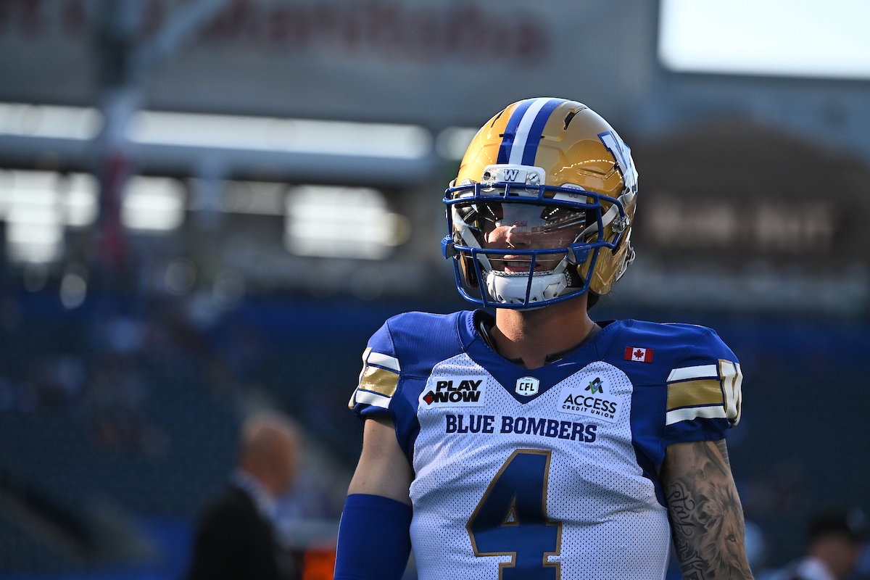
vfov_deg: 6.9
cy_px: 290
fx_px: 4833
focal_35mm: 200
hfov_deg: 10.3
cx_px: 435
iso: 640
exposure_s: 1/3200
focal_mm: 200
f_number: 4
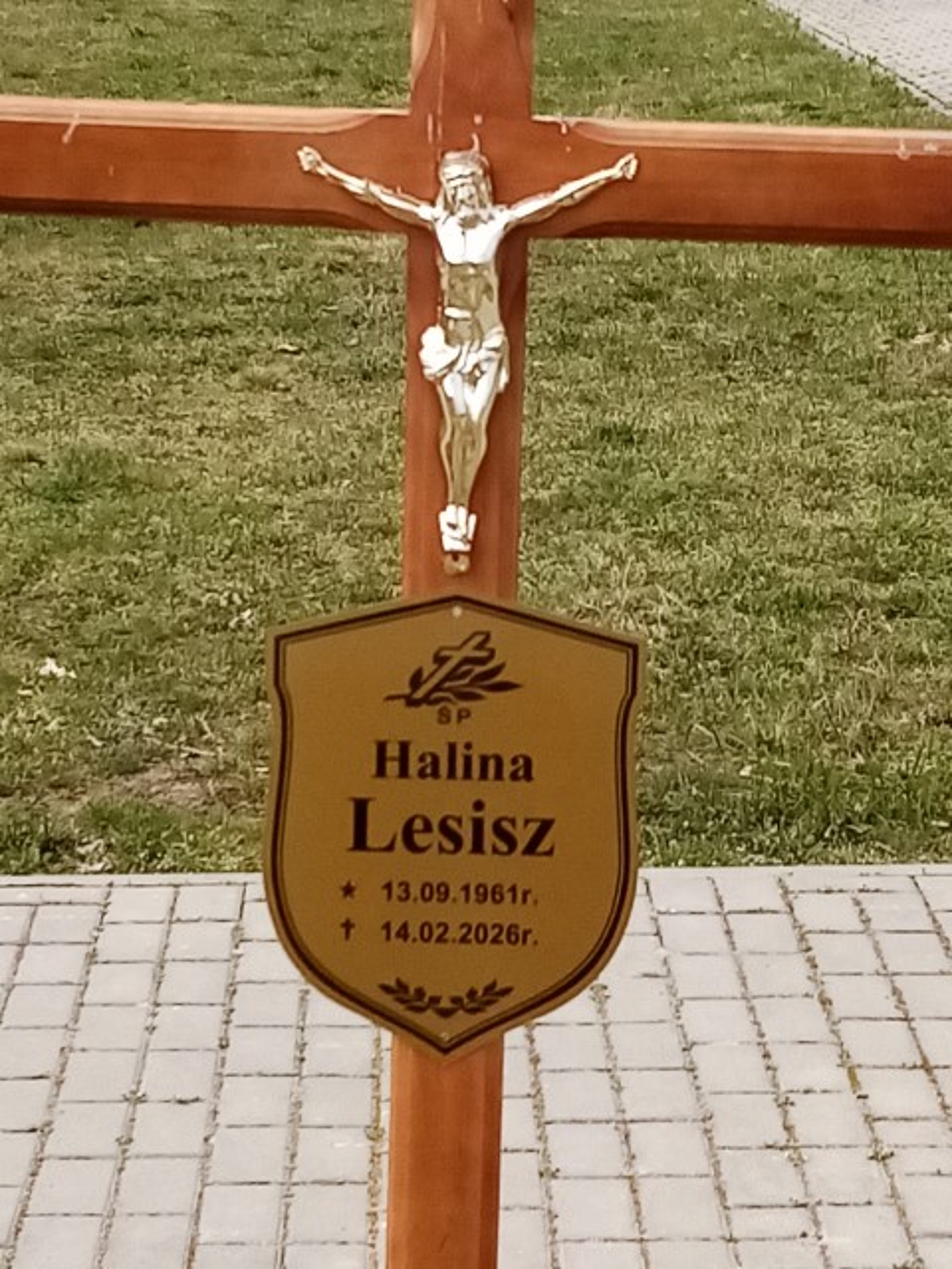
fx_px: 953
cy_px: 634
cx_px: 476
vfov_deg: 67.3
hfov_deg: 53.1
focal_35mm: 26
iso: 108
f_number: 1.8
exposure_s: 1/778
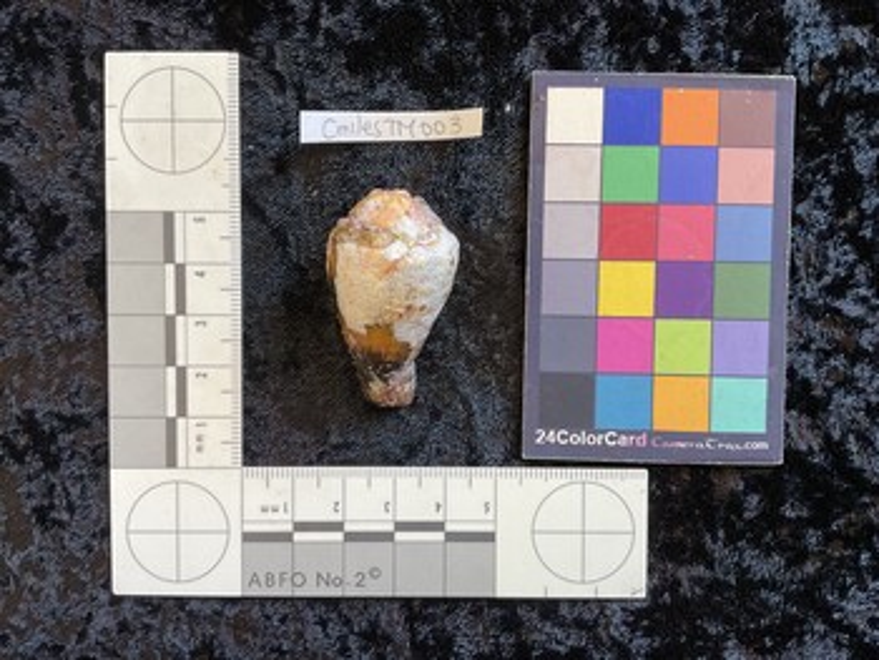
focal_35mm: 29
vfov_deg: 48.3
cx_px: 440
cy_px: 330
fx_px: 737
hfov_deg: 61.6
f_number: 1.8
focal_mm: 3
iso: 40
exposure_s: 1/50
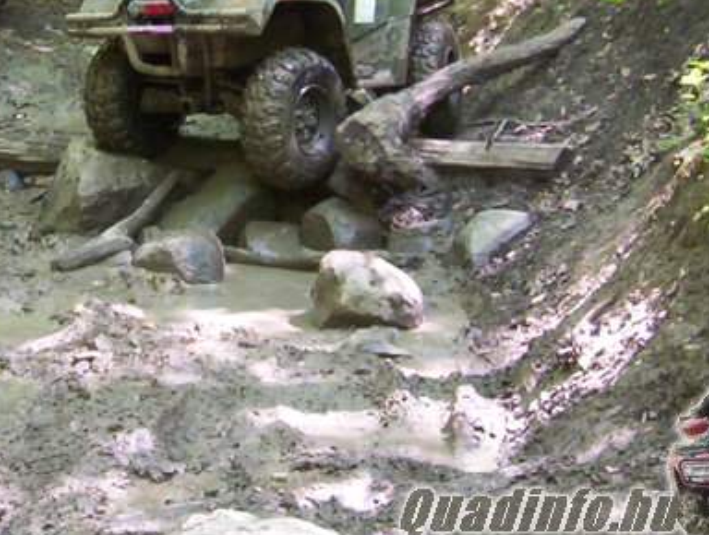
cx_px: 127
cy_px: 11
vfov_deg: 19.2
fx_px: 1540
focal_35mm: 75
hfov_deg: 25.4
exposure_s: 1/33.9
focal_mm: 5.54
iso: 100
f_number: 2.76
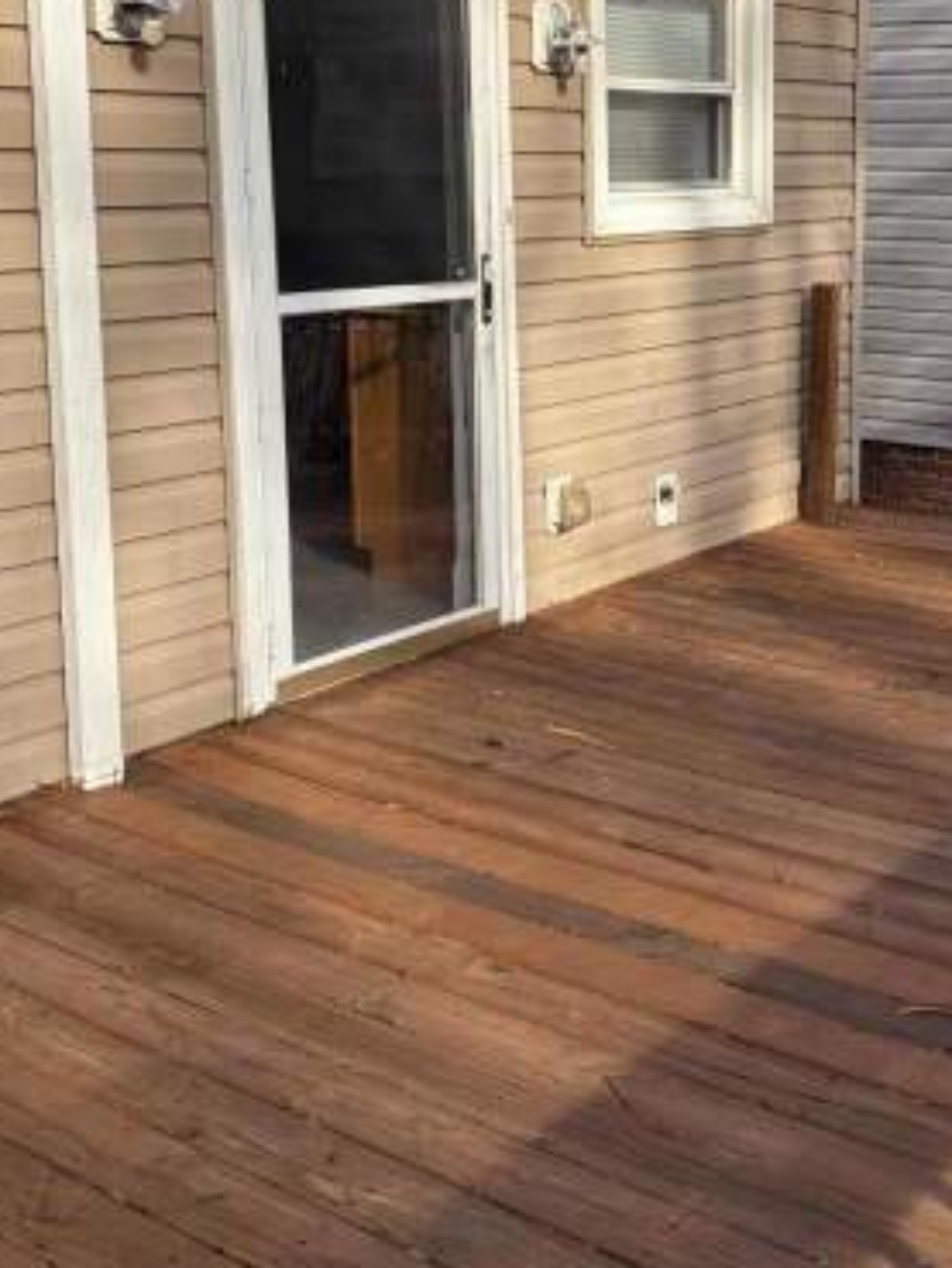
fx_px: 1722
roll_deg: +0.4
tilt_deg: -10.1
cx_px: 615
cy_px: 462
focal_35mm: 47
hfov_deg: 30.7
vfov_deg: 40.1
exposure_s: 1/1451
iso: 50
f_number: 1.6
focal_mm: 5.96
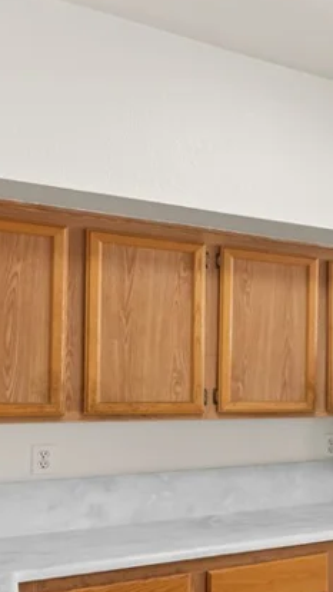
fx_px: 690
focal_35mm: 44
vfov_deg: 45.8
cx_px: 580
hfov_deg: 20.3
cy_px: 387
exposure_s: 1/5
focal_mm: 17
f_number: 8
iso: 400
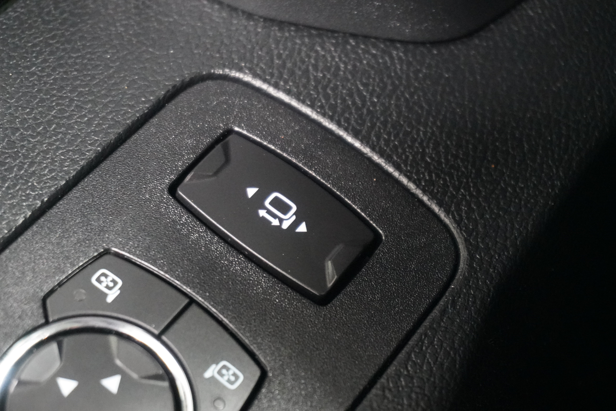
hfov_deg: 27.0
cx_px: 308
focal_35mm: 75
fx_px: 1284
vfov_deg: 18.2
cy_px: 206
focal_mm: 50
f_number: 5.6
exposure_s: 1/50
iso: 12800
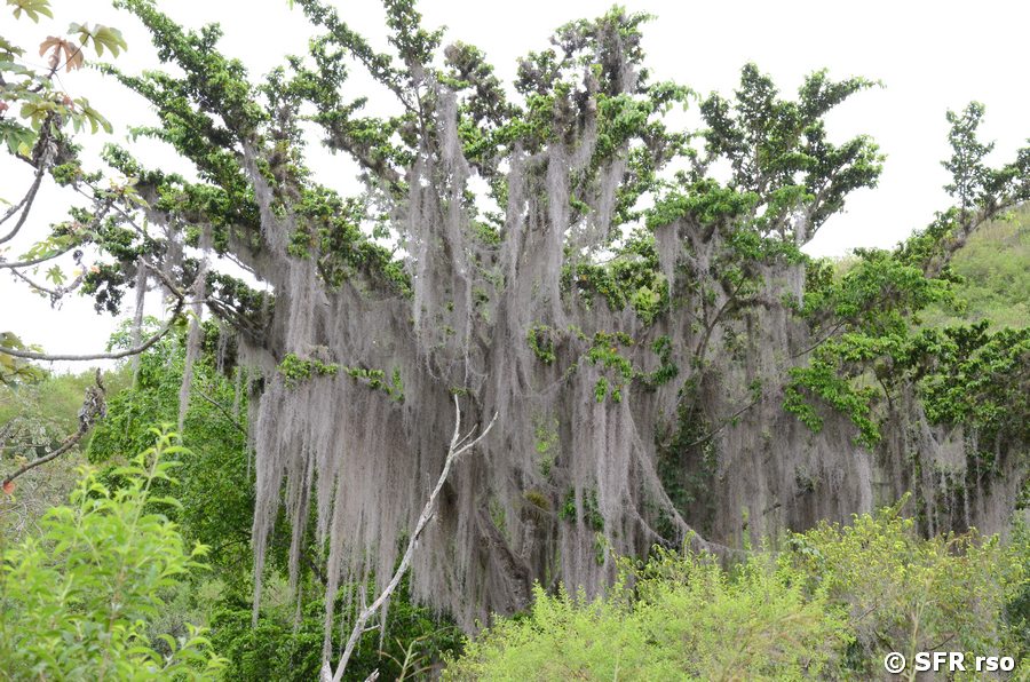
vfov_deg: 20.1
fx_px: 1927
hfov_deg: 29.9
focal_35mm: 68
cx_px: 515
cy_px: 341
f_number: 9
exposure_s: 1/320
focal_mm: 45
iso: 1000
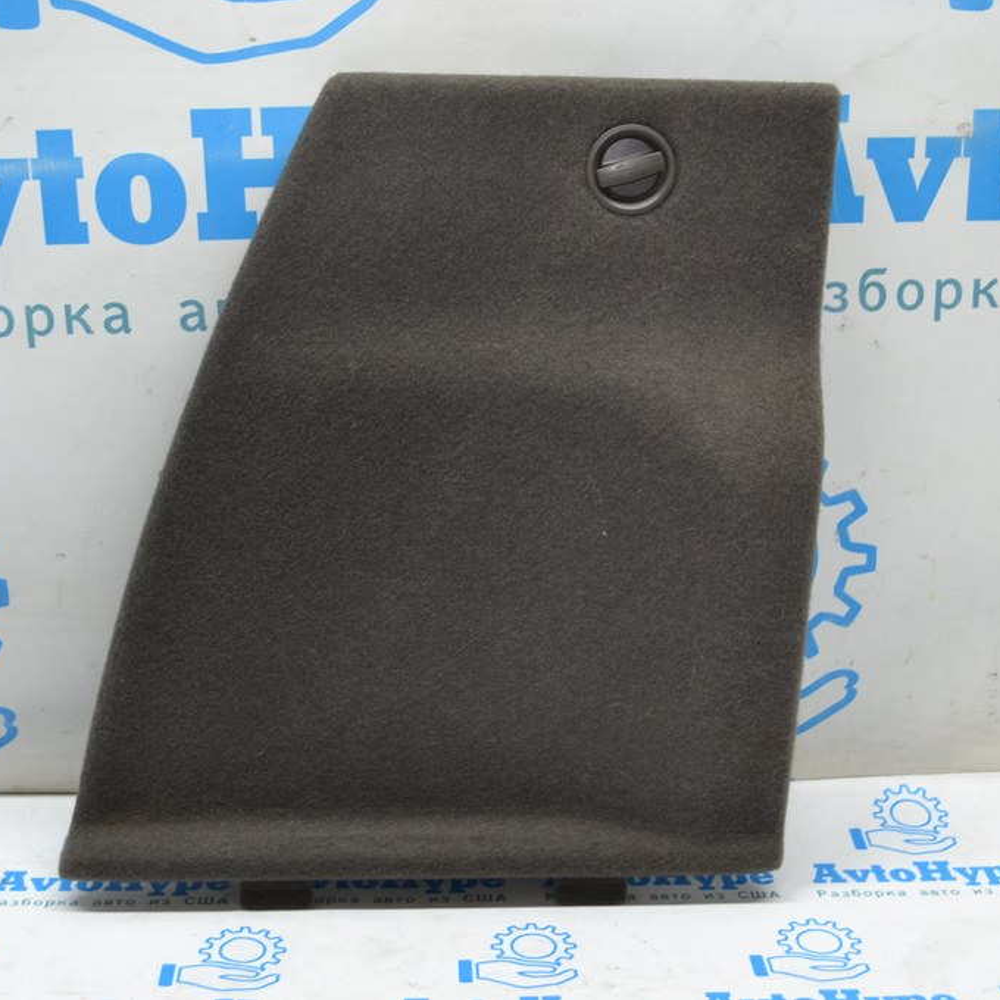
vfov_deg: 30.7
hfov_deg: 30.7
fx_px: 1818
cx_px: 526
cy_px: 499
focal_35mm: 56
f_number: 4.5
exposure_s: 1/60
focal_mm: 29
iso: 450
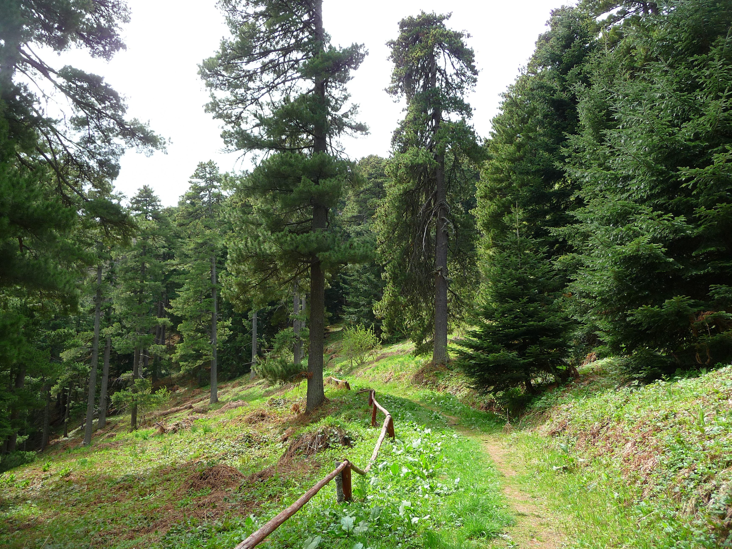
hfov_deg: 63.4
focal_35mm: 28
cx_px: 366
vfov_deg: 49.7
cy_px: 274
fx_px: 592
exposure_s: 1/200
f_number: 3.3
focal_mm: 4.7
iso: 100
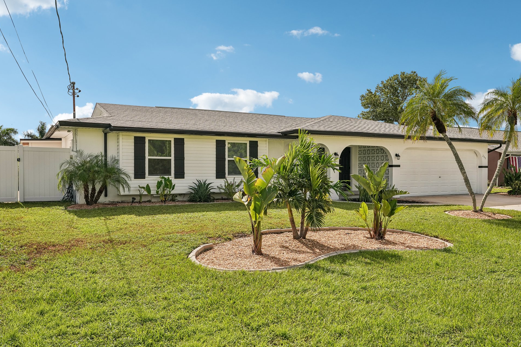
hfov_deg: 60.2
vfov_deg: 42.3
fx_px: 449
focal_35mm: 31
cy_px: 176
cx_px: 276
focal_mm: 29
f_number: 8
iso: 400
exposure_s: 1/1250
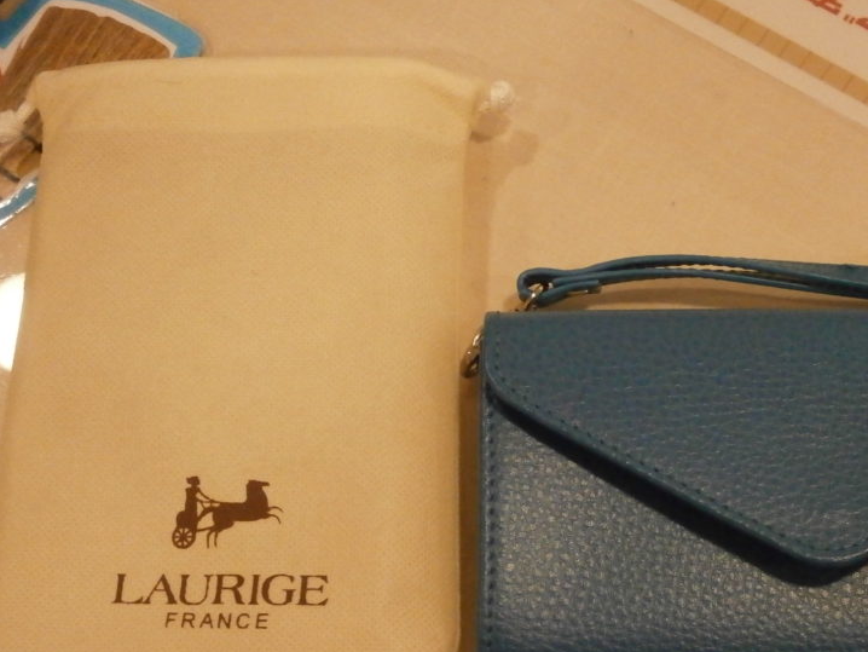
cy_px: 434
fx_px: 1681
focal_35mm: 67
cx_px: 559
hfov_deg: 28.8
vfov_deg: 21.9
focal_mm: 8.3
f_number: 3.4
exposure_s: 1/200
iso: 800
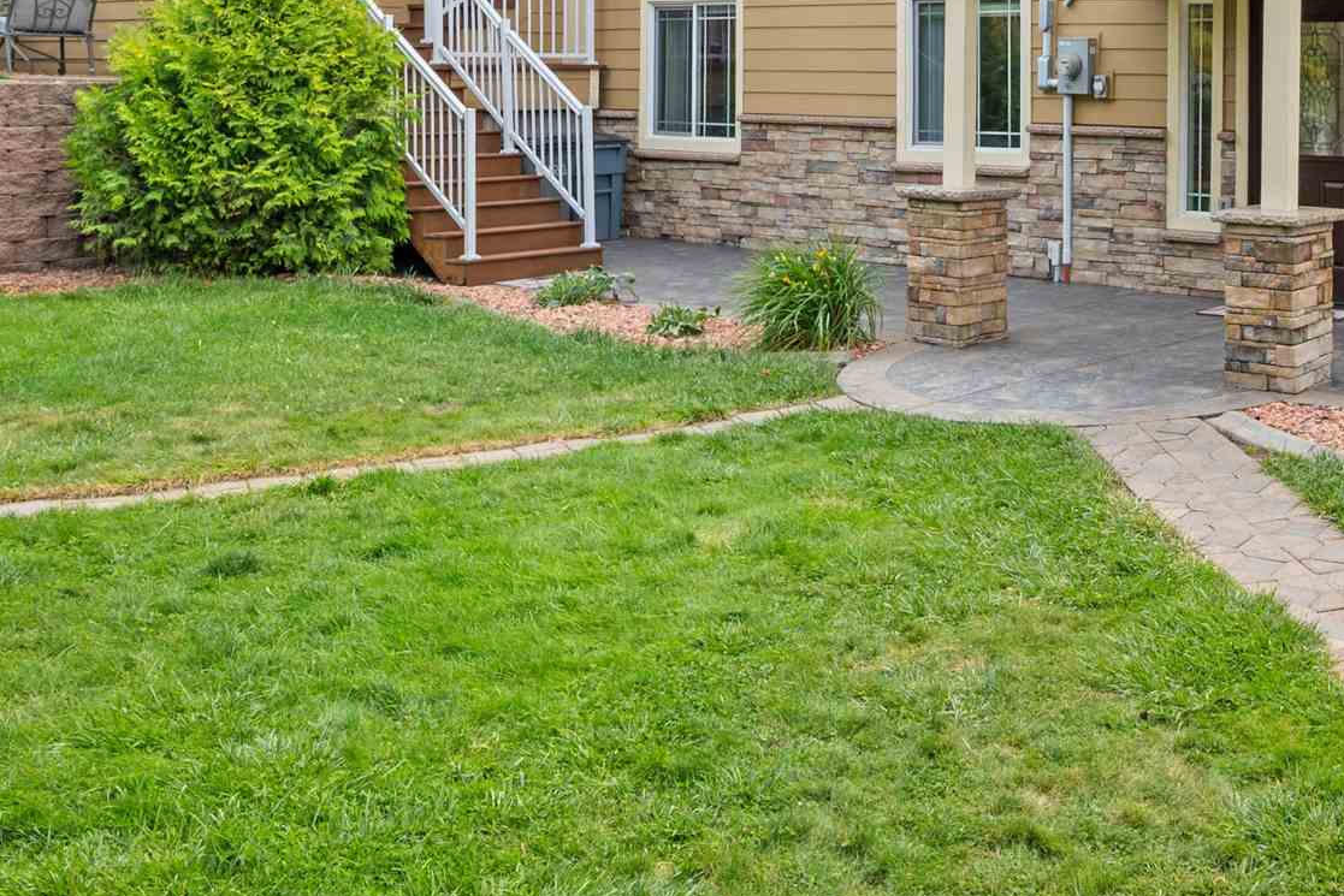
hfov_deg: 40.3
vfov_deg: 29.2
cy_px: 75
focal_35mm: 44
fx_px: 1643
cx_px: 1271
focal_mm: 16
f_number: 8
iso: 100
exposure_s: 1/20
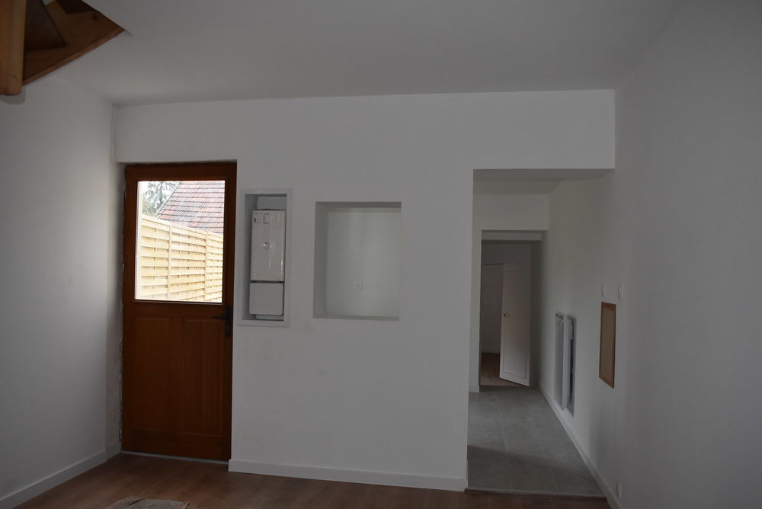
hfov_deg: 67.4
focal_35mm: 27
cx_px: 381
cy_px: 254
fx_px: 572
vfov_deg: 48.0
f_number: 5
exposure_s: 1/200
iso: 800
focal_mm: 18
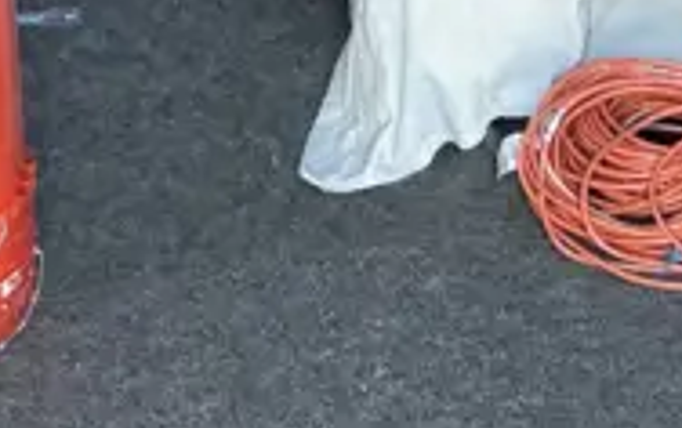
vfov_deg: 7.6
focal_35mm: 150
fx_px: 2791
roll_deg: -0.5
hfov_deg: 13.9
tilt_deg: -5.7
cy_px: -885
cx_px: 479
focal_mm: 5.7
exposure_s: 1/60
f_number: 1.5
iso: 160
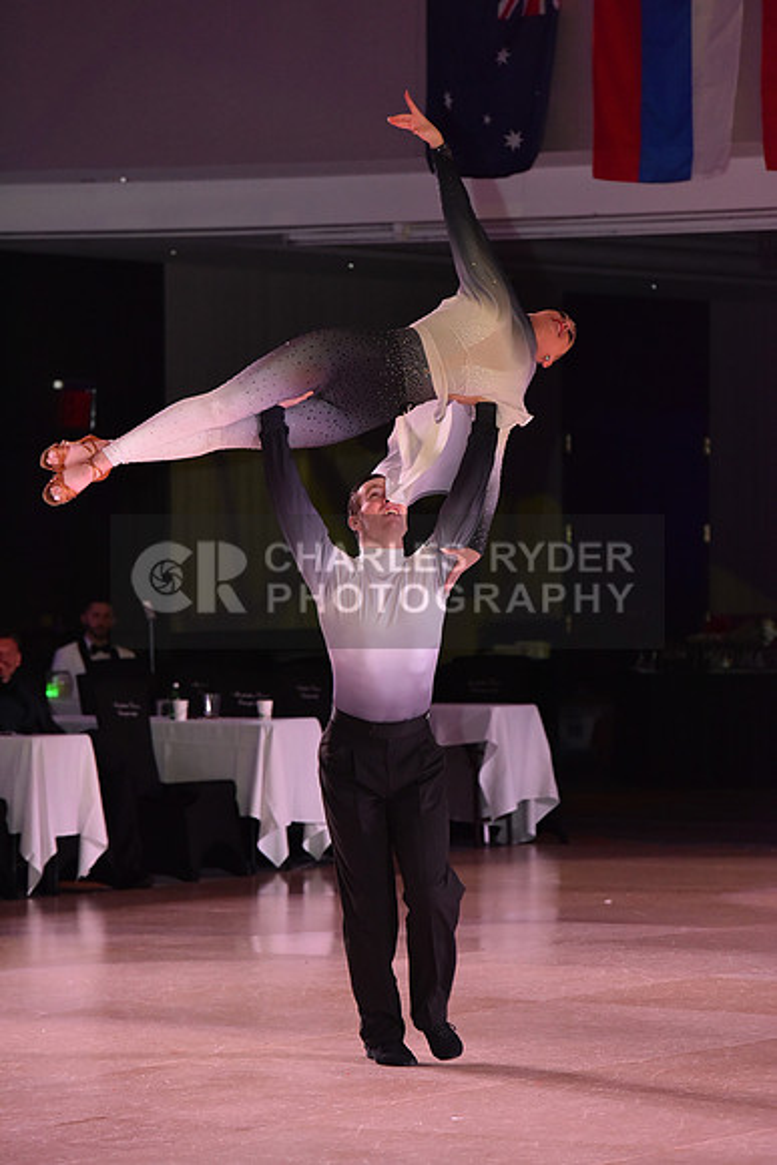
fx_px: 5824
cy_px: 582
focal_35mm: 180
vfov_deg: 11.4
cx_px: 388
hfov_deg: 7.6
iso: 2500
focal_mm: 180
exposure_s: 1/320
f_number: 5.6
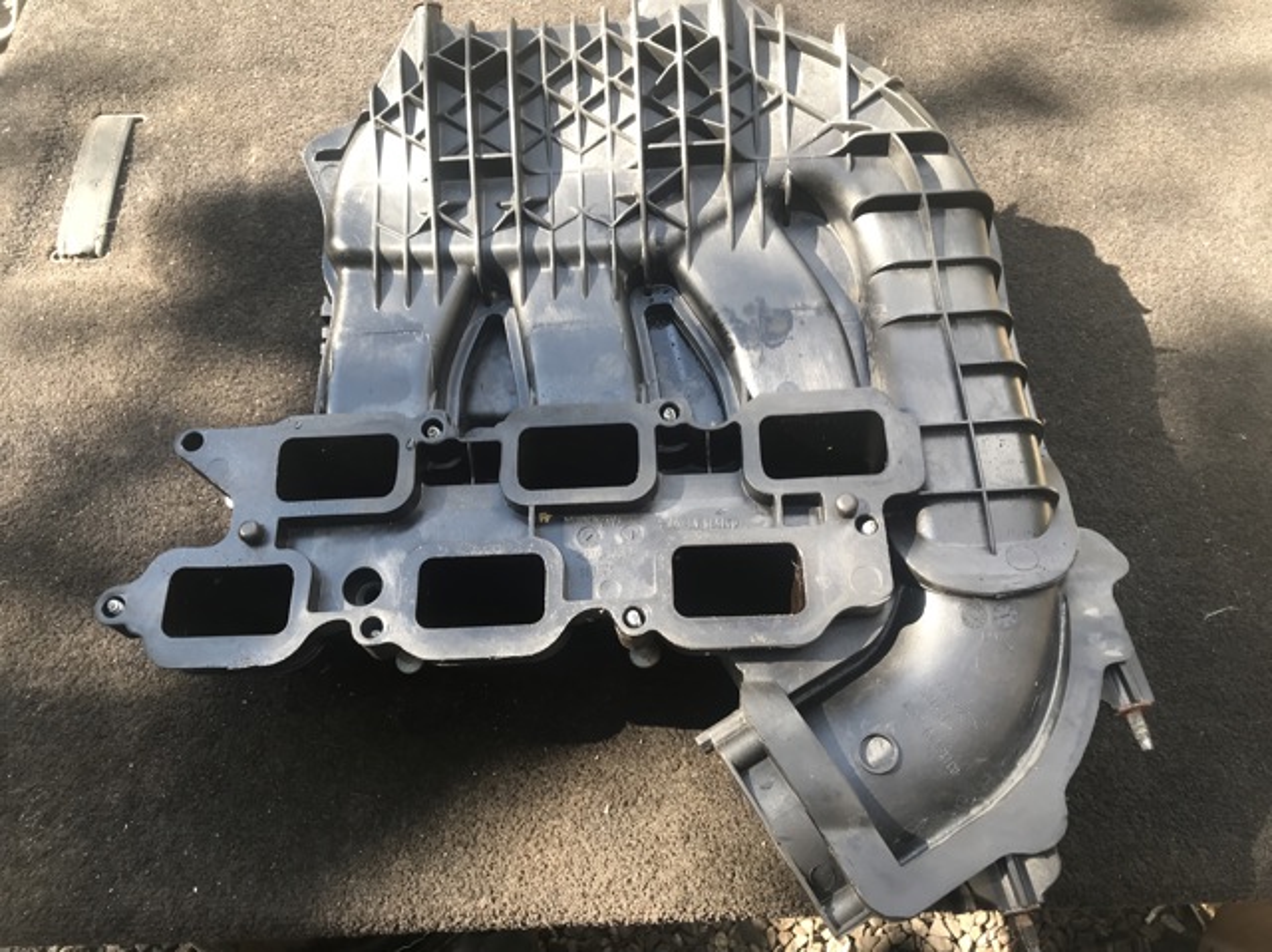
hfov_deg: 63.5
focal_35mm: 28
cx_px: 636
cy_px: 476
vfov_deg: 49.7
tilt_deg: -61.1
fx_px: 1028
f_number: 1.8
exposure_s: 1/113
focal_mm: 3.99
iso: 20
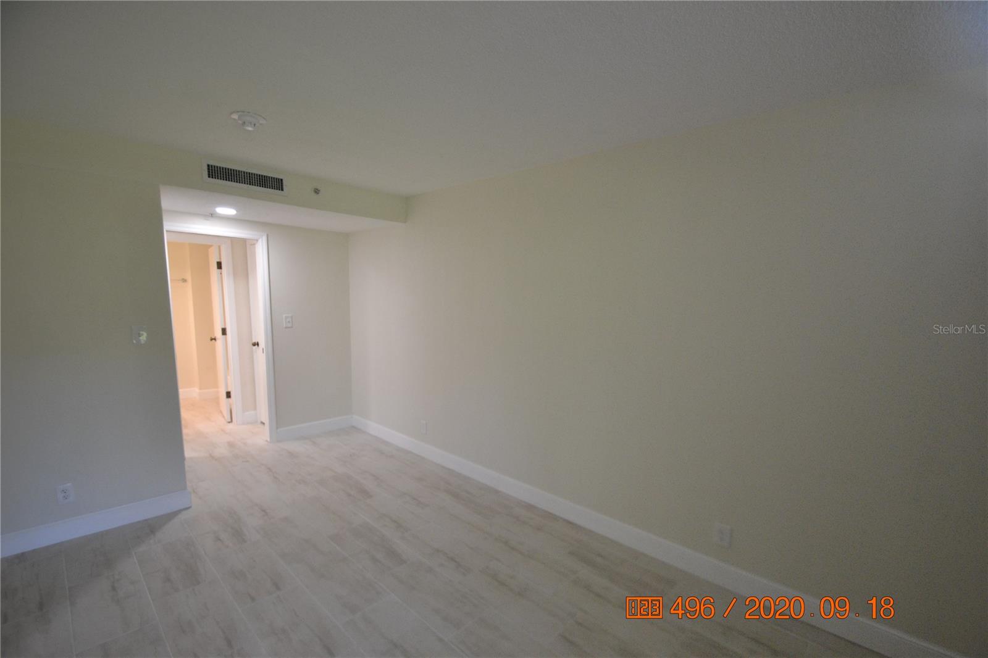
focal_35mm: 15
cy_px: 329
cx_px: 494
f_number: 3.5
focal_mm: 10
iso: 450
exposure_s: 1/60
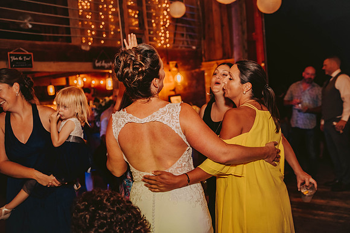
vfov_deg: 31.9
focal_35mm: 42
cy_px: 116
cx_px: 175
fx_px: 408
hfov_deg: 46.4
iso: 1250
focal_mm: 42
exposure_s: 1/125
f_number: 2.8
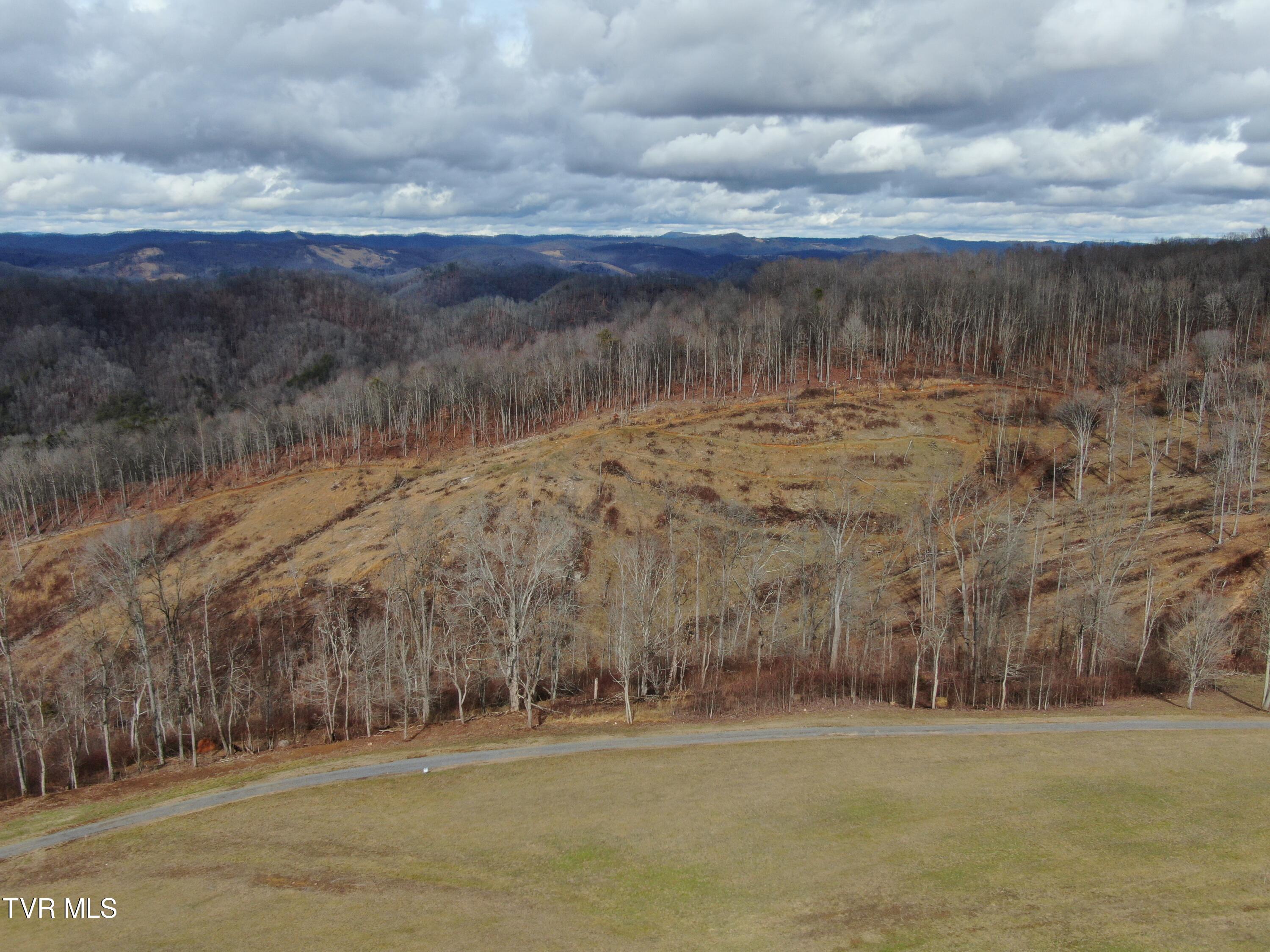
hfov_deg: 60.0
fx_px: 1101
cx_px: 635
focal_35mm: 30
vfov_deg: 46.8
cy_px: 476
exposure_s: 1/1000
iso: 100
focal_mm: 5.22
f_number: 3.1
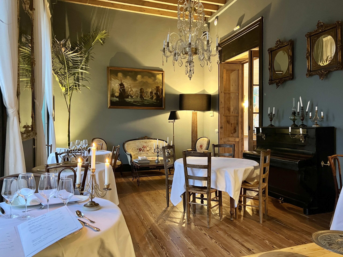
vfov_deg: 53.1
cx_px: 172
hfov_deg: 67.3
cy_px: 128
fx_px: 258
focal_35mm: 26
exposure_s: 1/33
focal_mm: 5.7
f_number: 1.5
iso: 500
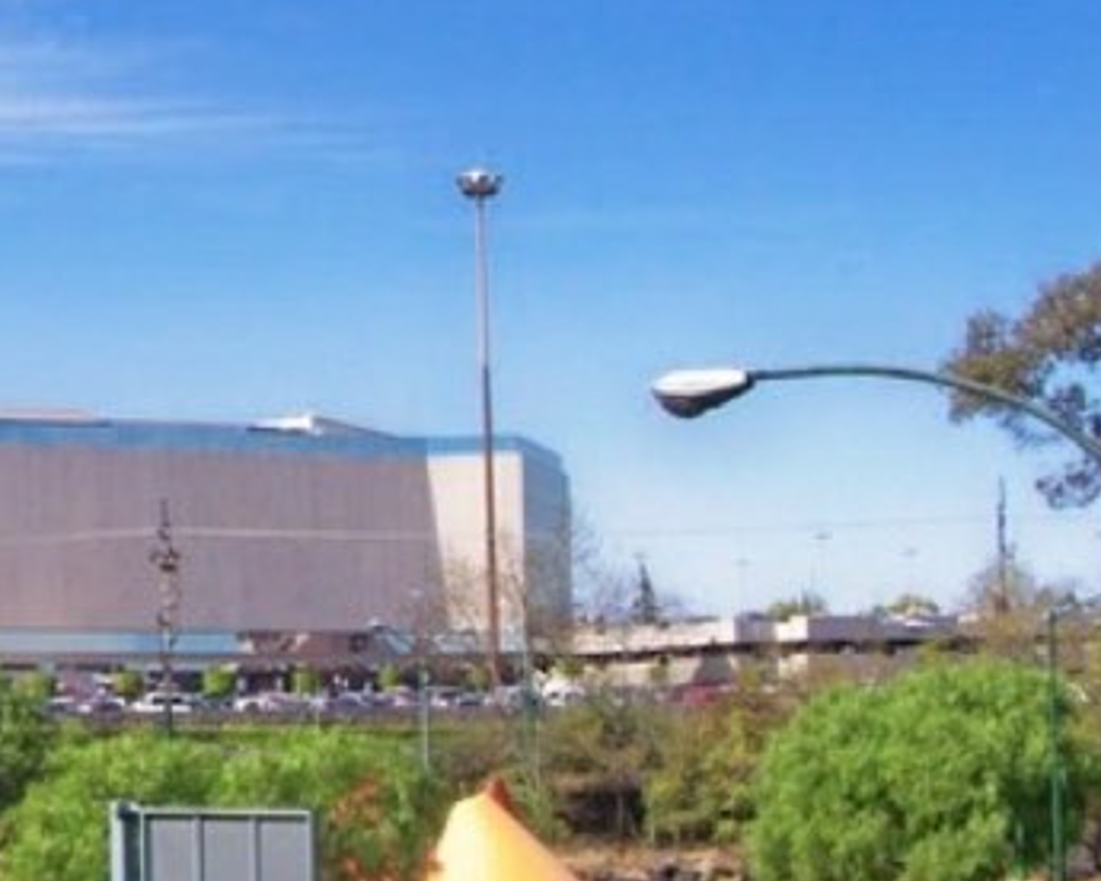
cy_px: 335
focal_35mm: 95
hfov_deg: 19.5
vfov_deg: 16.2
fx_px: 3096
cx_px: -35
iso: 80
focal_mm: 7
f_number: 5.6
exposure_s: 1/296
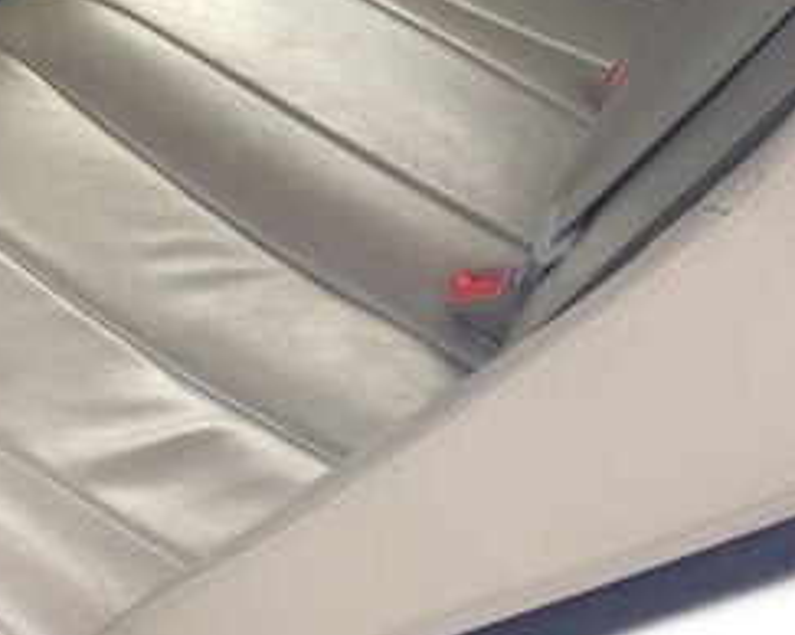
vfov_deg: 19.0
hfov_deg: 21.9
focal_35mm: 77
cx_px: -281
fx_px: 1810
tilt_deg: -24.4
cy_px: -74
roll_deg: +2.0
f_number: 2.2
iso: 64
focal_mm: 4.15
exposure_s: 1/100
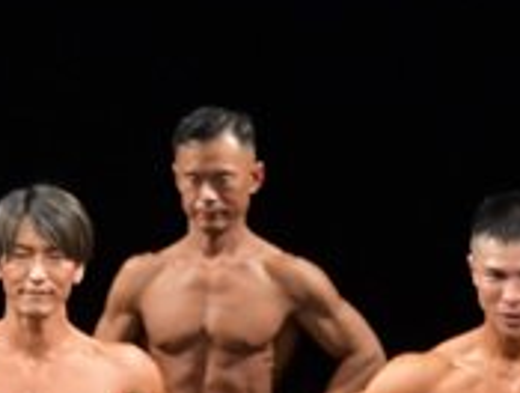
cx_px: -218
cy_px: 587
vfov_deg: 1.9
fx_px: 11696
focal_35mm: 777
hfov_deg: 2.5
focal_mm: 122
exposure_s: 1/400
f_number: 5.6
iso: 3200
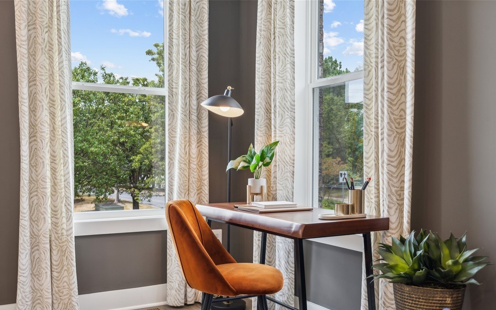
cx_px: 246
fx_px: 473
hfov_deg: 55.3
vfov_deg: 36.3
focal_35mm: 35
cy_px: 166
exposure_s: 1/40
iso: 200
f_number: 7.1
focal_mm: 34
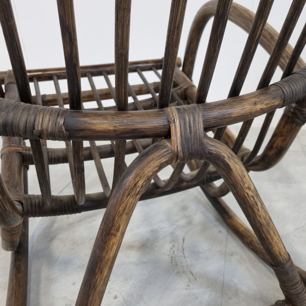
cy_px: 154
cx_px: 179
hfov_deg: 52.3
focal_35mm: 31
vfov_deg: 52.5
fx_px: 310
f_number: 1.8
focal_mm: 5.4
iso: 200
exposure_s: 1/50
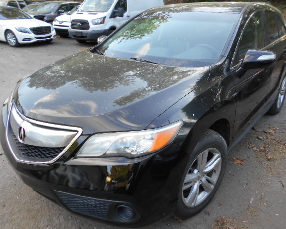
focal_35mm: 28
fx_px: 237
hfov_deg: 62.1
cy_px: 114
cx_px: 154
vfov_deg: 51.5
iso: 80
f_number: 3.2
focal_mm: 4.6
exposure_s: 1/60
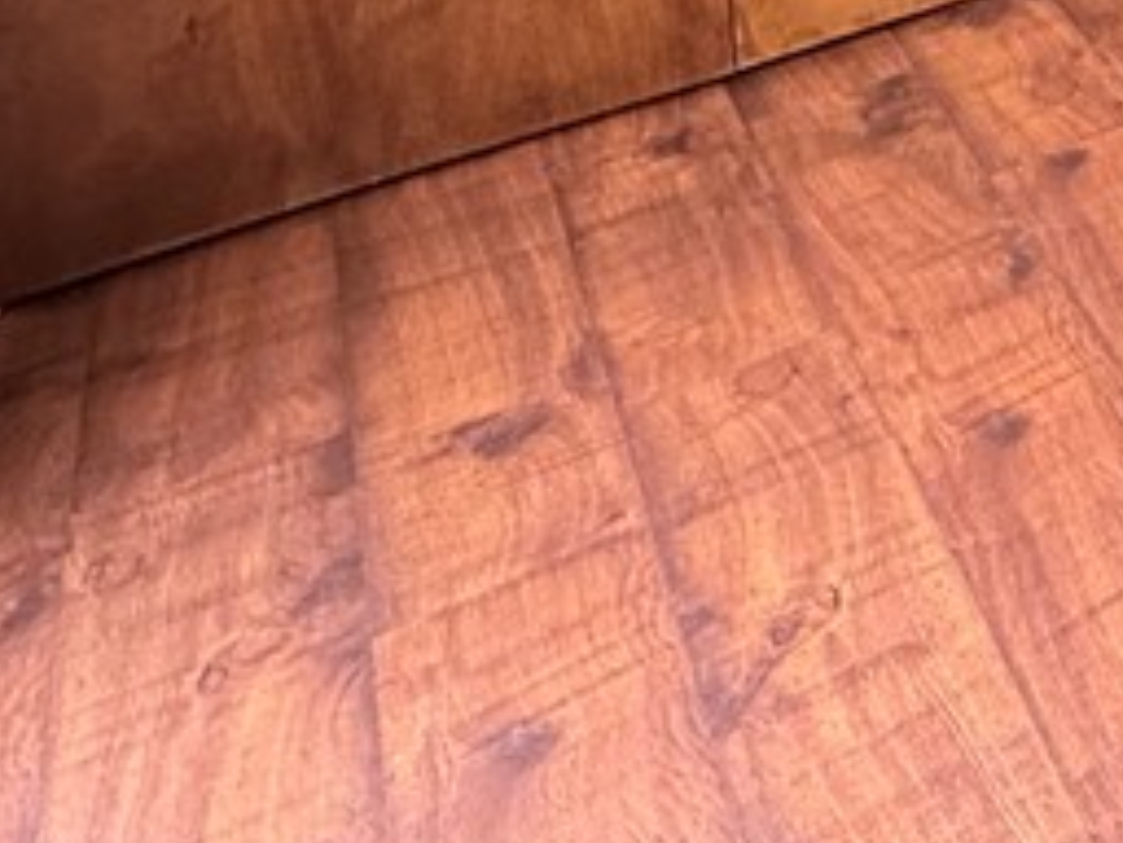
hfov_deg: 23.3
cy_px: -711
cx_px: 1886
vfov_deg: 19.2
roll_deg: -0.3
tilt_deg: -7.4
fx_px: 1817
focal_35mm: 56
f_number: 2.2
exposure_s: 1/99
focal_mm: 2.22
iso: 200
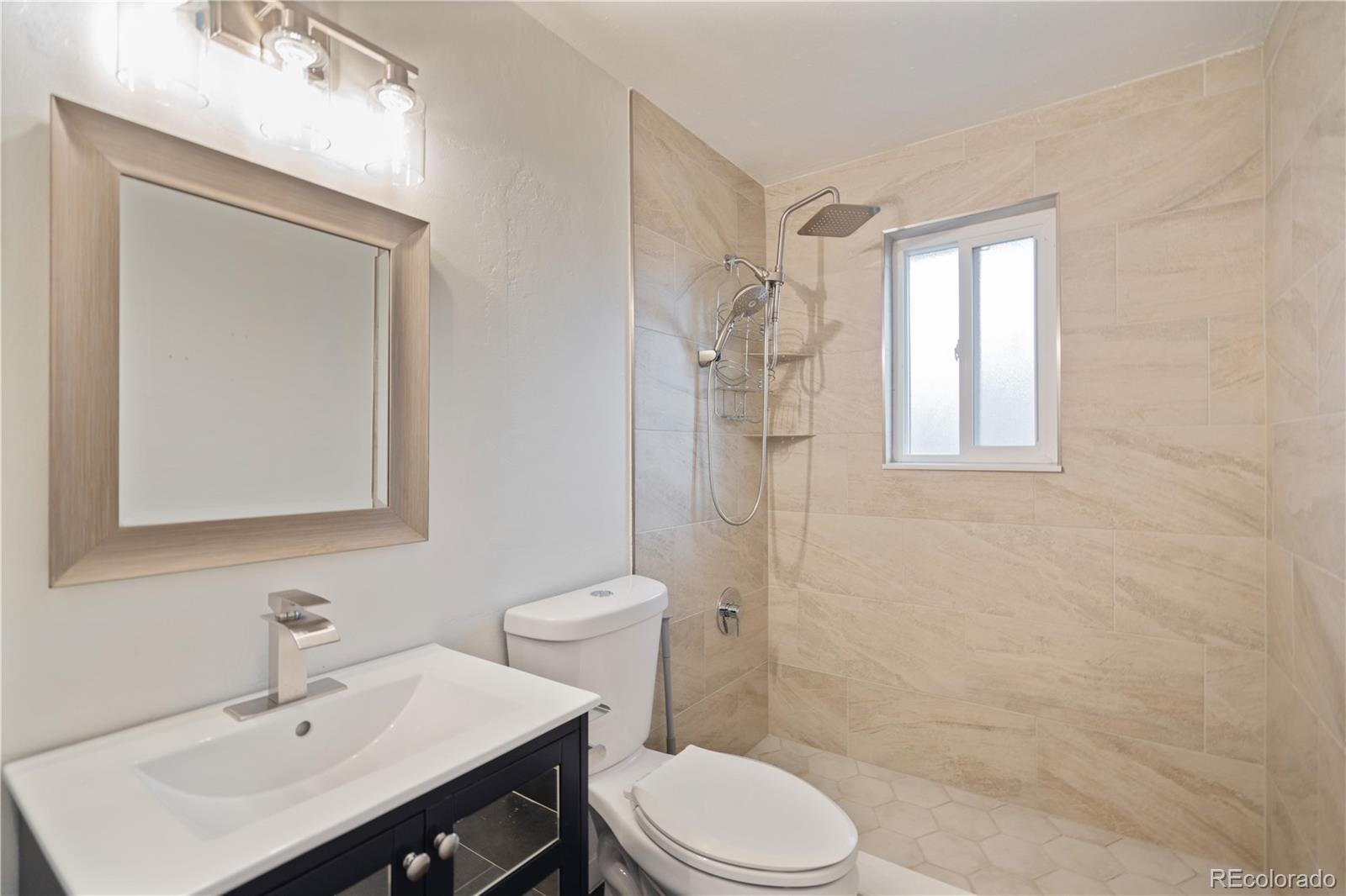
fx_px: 598
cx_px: 673
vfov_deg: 73.7
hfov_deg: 96.7
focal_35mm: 16
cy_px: 448
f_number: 4
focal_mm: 16
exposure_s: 1/8
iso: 100
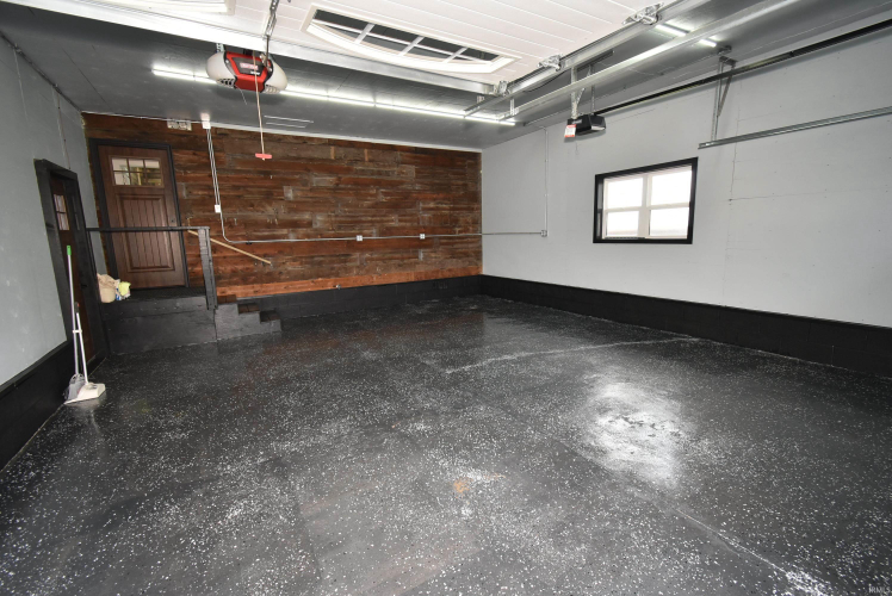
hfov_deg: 100.3
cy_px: 298
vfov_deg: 77.4
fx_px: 372
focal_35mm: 15
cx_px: 446
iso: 400
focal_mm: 10
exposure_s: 1/100
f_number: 5.6
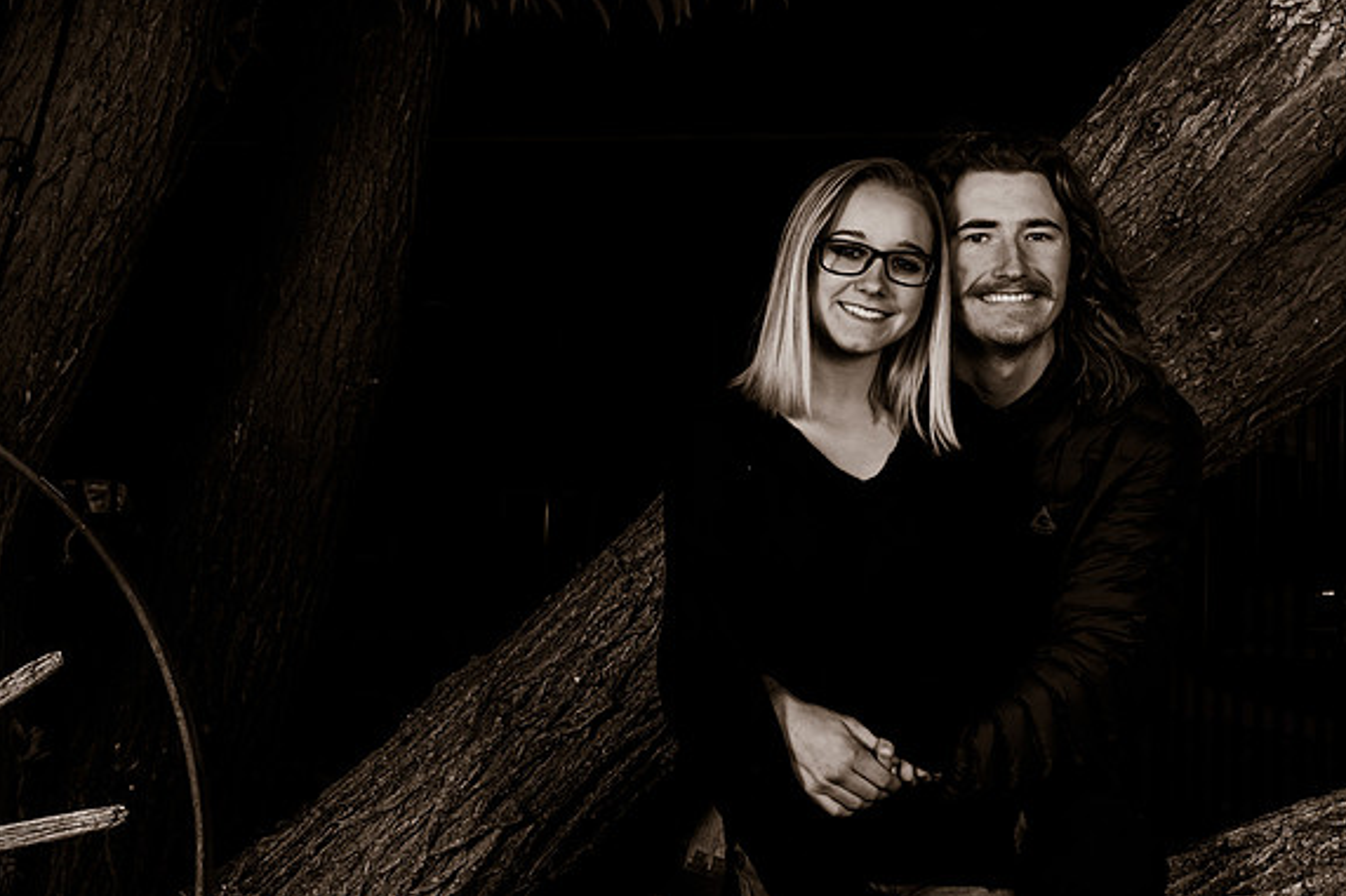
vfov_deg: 17.3
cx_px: 631
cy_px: 371
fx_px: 2953
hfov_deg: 25.7
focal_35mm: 79
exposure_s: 1/160
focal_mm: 48
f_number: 8
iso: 400
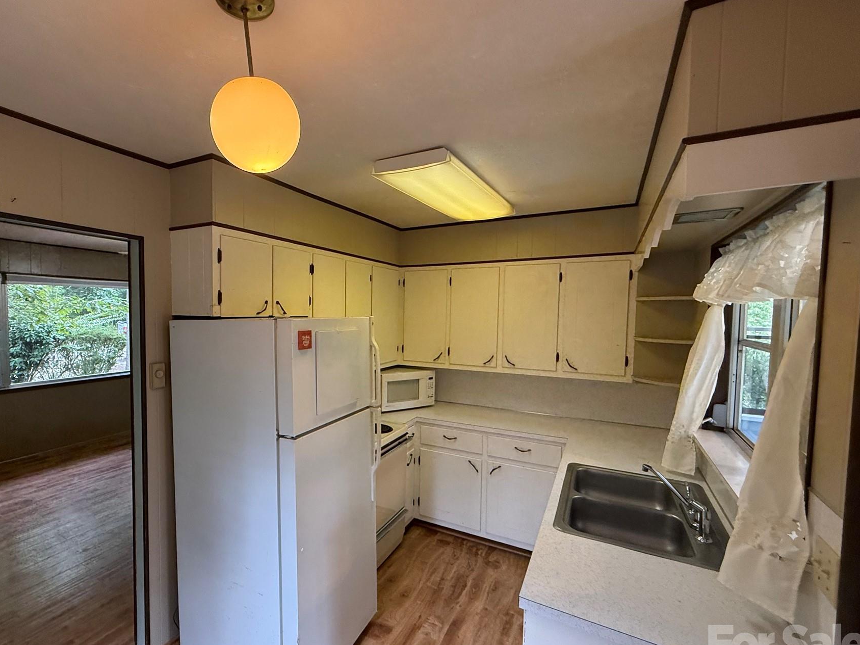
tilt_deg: -3.4
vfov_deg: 74.7
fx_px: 422
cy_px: 333
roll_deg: -0.6
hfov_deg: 90.0
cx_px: 349
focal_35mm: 17
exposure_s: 1/90
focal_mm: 2.22
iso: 320
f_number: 2.2
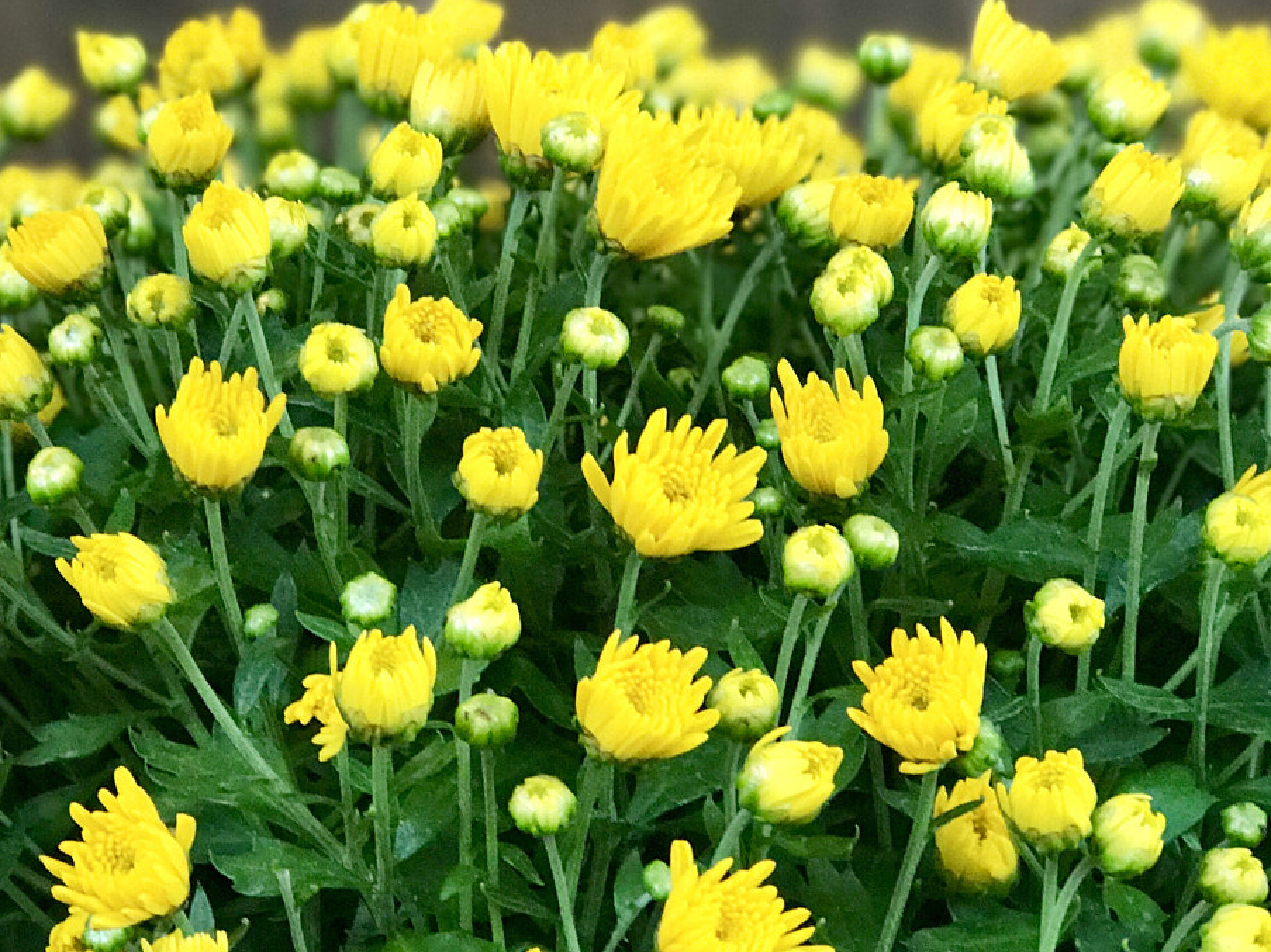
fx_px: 3708
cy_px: 456
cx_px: 504
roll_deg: +2.2
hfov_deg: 19.4
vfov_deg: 14.6
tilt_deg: -0.5
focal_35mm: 101
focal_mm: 6.6
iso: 250
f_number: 2.8
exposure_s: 1/60
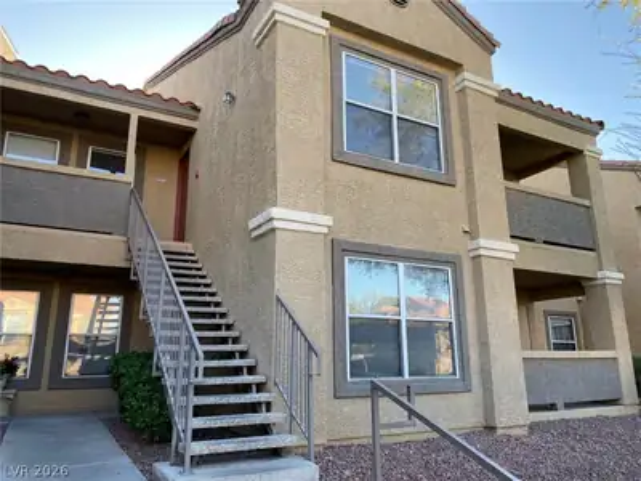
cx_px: 320
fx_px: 481
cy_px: 240
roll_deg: +0.7
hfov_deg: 67.3
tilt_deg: +14.2
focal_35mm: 26
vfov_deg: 53.1
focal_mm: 4.25
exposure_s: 1/260
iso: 32
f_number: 1.8
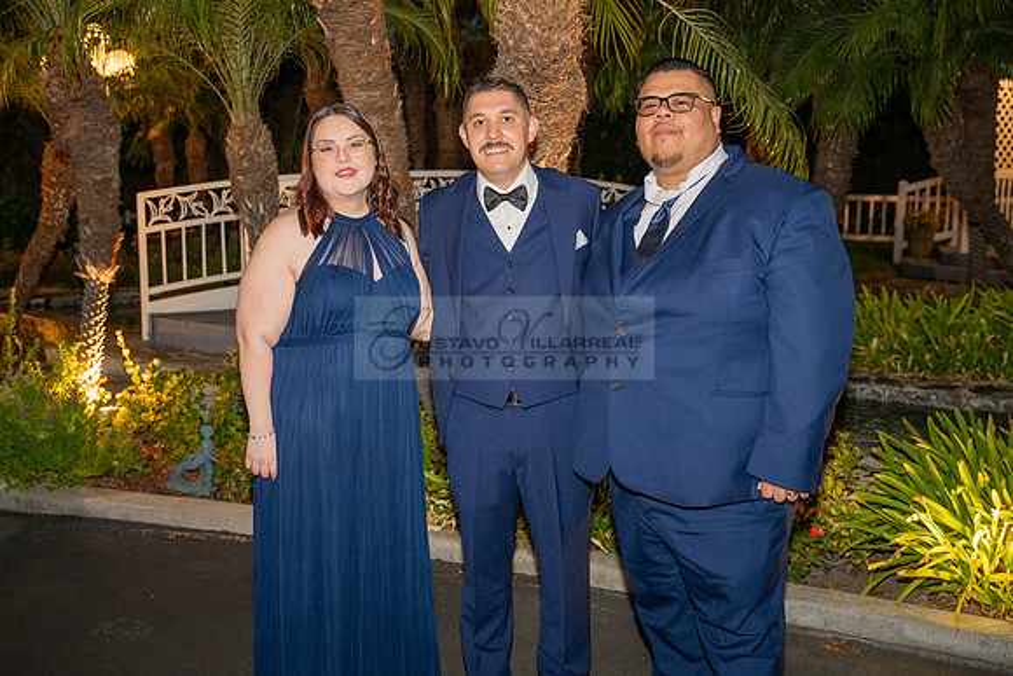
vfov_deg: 34.2
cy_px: 338
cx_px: 506
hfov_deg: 49.5
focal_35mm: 39
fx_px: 1098
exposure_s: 1/200
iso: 1250
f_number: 4
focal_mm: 39
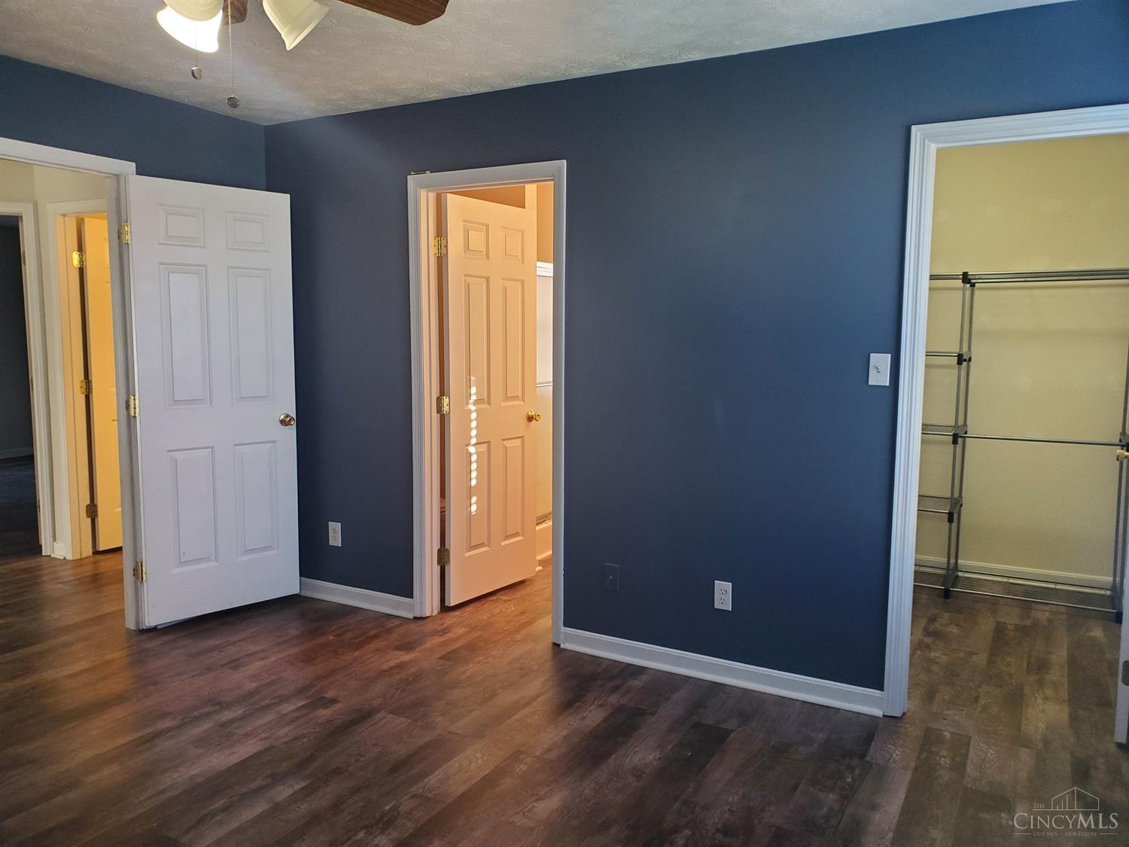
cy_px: 424
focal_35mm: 26
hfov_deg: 67.3
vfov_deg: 53.1
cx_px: 564
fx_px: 848
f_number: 2.4
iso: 200
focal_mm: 4.3
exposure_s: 1/40
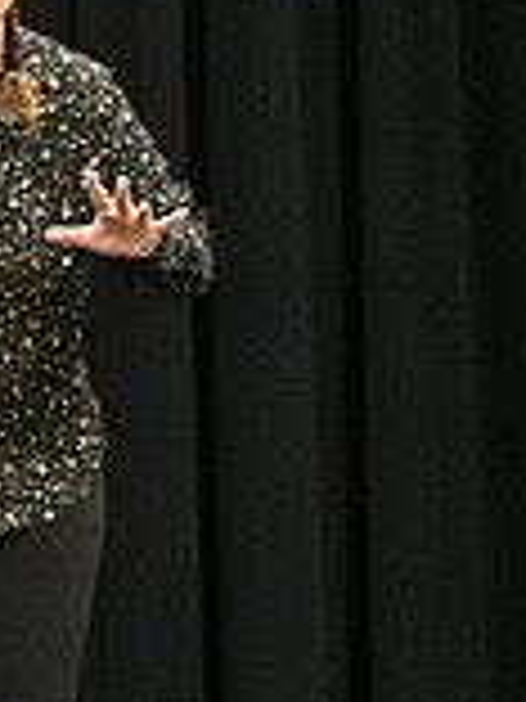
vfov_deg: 4.0
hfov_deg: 2.9
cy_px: 664
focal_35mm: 501
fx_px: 10150
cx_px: -760
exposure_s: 1/500
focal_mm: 140
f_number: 2.8
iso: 6400
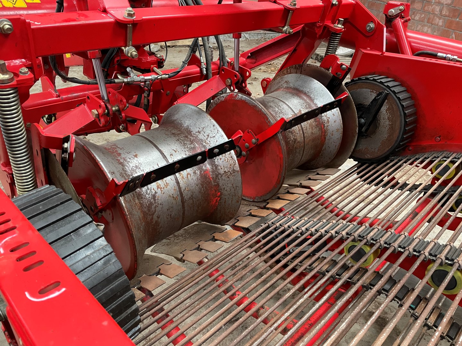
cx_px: 231
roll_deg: -6.0
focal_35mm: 26
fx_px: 347
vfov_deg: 53.1
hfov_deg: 67.3
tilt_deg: -32.0
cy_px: 173
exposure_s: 1/60
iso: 400
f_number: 1.6
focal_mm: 4.2
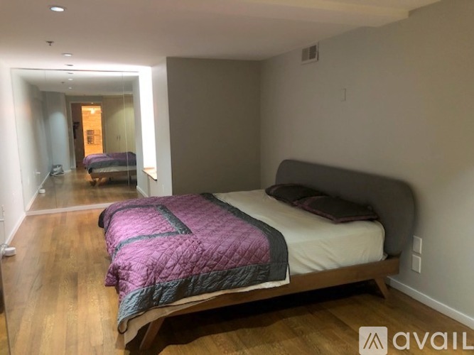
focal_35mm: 28
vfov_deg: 49.7
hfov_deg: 63.5
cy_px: 178
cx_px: 237
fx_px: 383
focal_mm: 3.99
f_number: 1.8
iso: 80
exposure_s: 1/15
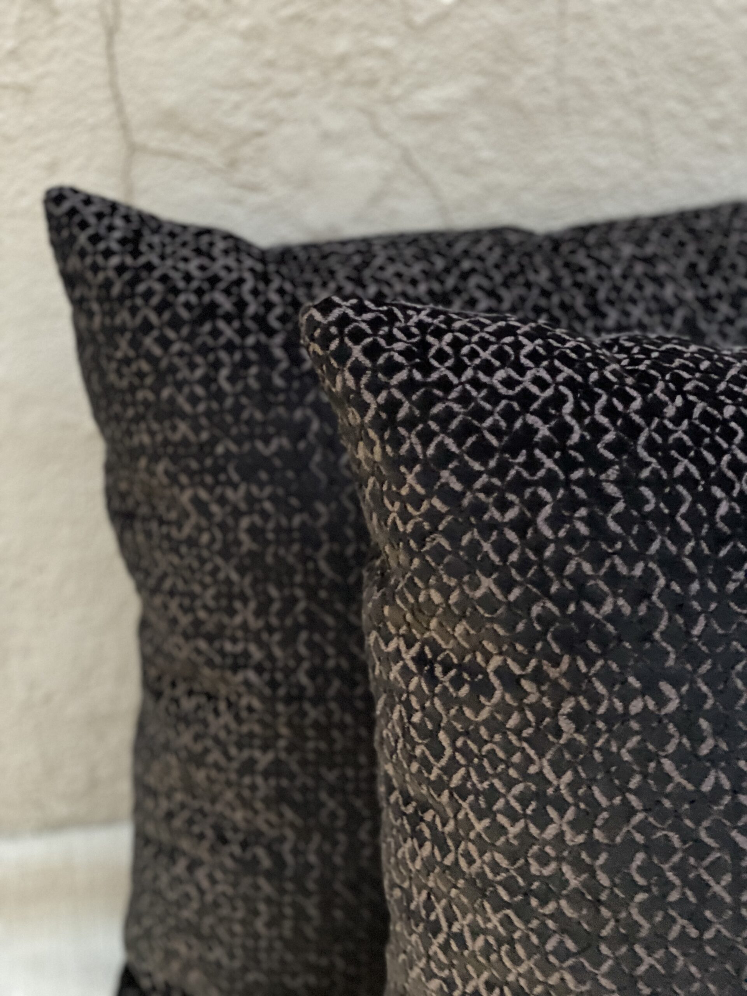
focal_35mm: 52
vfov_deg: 36.8
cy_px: 498
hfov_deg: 28.0
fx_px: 1496
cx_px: 374
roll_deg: -0.8
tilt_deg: -22.3
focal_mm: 6
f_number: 2
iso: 640
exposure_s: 1/15
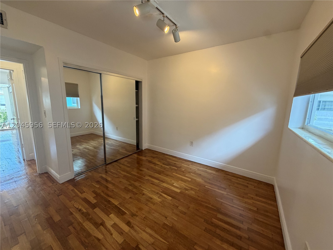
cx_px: 166
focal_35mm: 14
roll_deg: -1.0
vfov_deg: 85.7
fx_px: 135
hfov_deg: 102.1
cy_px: 125
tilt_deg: -9.1
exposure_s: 1/120
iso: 320
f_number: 2.2
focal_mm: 2.22
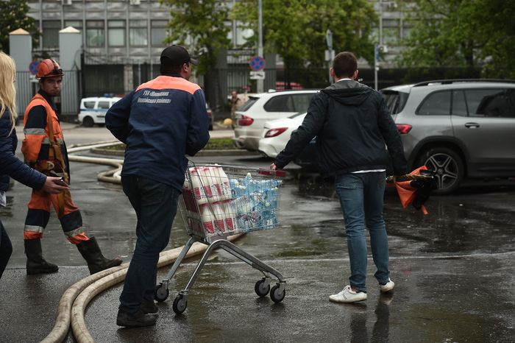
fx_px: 1001
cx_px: 258
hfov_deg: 28.9
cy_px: 172
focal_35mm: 70
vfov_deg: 19.4
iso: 400
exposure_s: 1/250
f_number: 4.5
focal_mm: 70
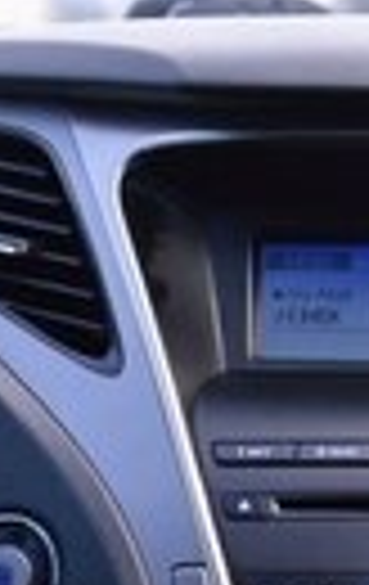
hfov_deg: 5.4
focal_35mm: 244
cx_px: 432
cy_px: 828
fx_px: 3900
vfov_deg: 8.4
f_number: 5.6
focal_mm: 42
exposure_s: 1/400
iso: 800
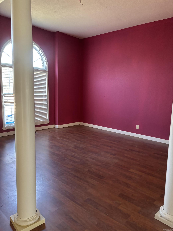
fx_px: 173
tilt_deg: -8.2
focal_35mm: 26
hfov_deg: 53.1
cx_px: 86
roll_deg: -2.3
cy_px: 116
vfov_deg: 67.3
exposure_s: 1/60
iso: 400
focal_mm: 5.96
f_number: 1.6
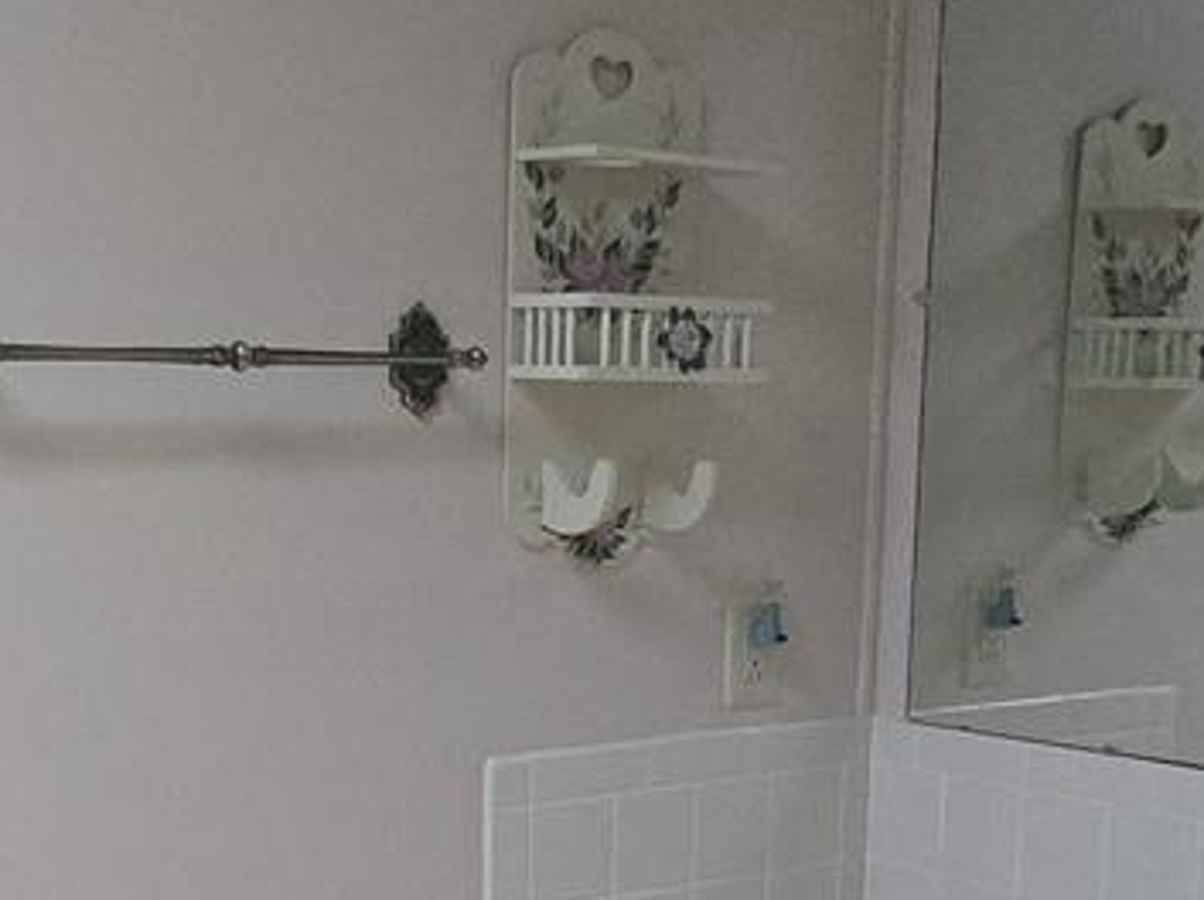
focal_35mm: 59
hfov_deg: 32.5
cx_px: 433
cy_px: 934
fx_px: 2050
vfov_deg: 23.6
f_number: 2.2
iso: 1000
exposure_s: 1/60
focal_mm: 2.2
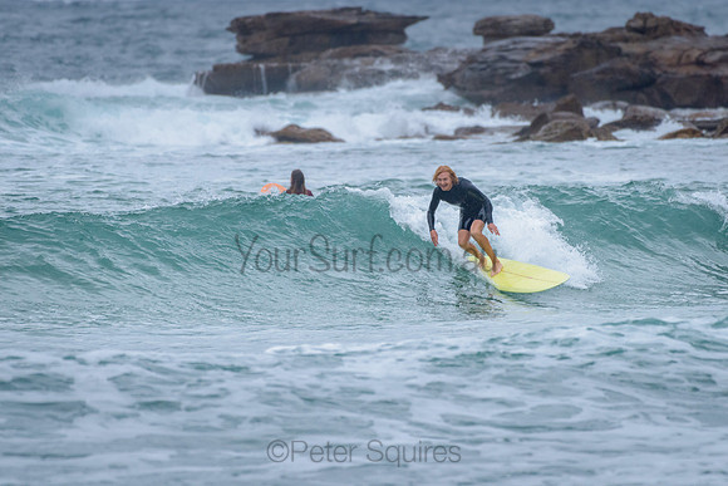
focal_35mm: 613
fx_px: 12403
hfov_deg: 3.4
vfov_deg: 2.2
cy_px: 222
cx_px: 382
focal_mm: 500
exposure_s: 1/2000
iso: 1250
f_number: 5.6
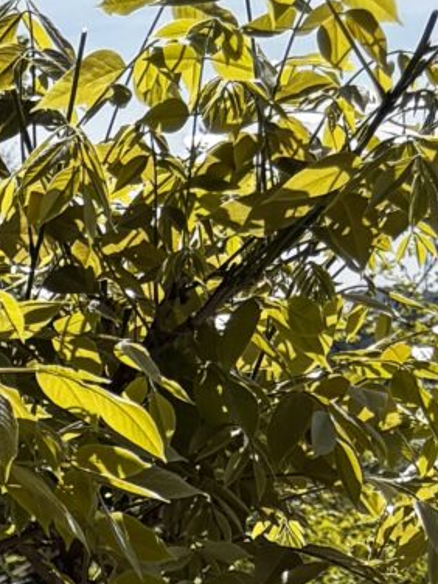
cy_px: 1362
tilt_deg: -17.9
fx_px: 2986
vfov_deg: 9.9
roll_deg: +2.8
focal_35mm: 177
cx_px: -851
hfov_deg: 7.4
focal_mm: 5.96
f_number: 1.6
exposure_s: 1/3205
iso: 50
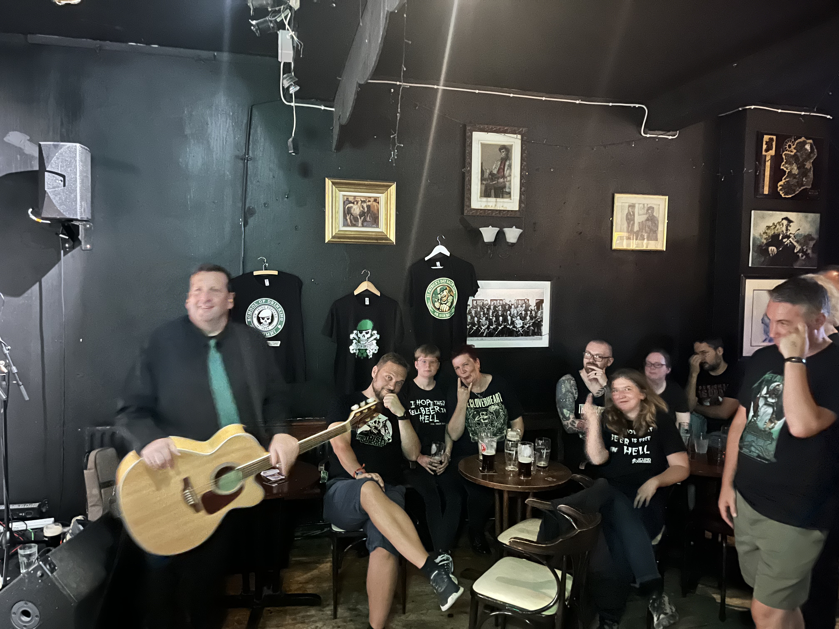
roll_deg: -0.8
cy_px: 314
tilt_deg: -4.0
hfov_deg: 67.3
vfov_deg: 53.1
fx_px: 630
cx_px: 420
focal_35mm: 26
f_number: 1.6
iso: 3200
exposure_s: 1/5
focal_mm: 5.1
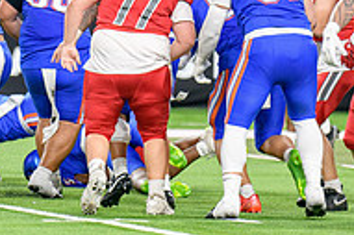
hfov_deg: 3.1
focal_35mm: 668
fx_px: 6563
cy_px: 10
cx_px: 98
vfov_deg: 2.1
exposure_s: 1/400
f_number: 2.8
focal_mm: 220
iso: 1000
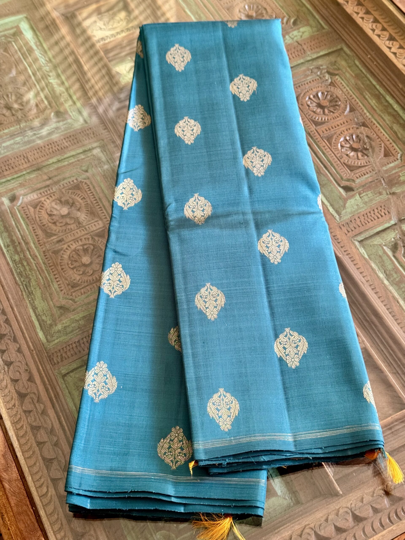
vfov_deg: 39.7
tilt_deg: -58.2
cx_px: 202
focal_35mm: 48
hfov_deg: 30.3
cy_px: 270
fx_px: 749
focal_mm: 6.76
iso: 320
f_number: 1.78
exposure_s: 1/40
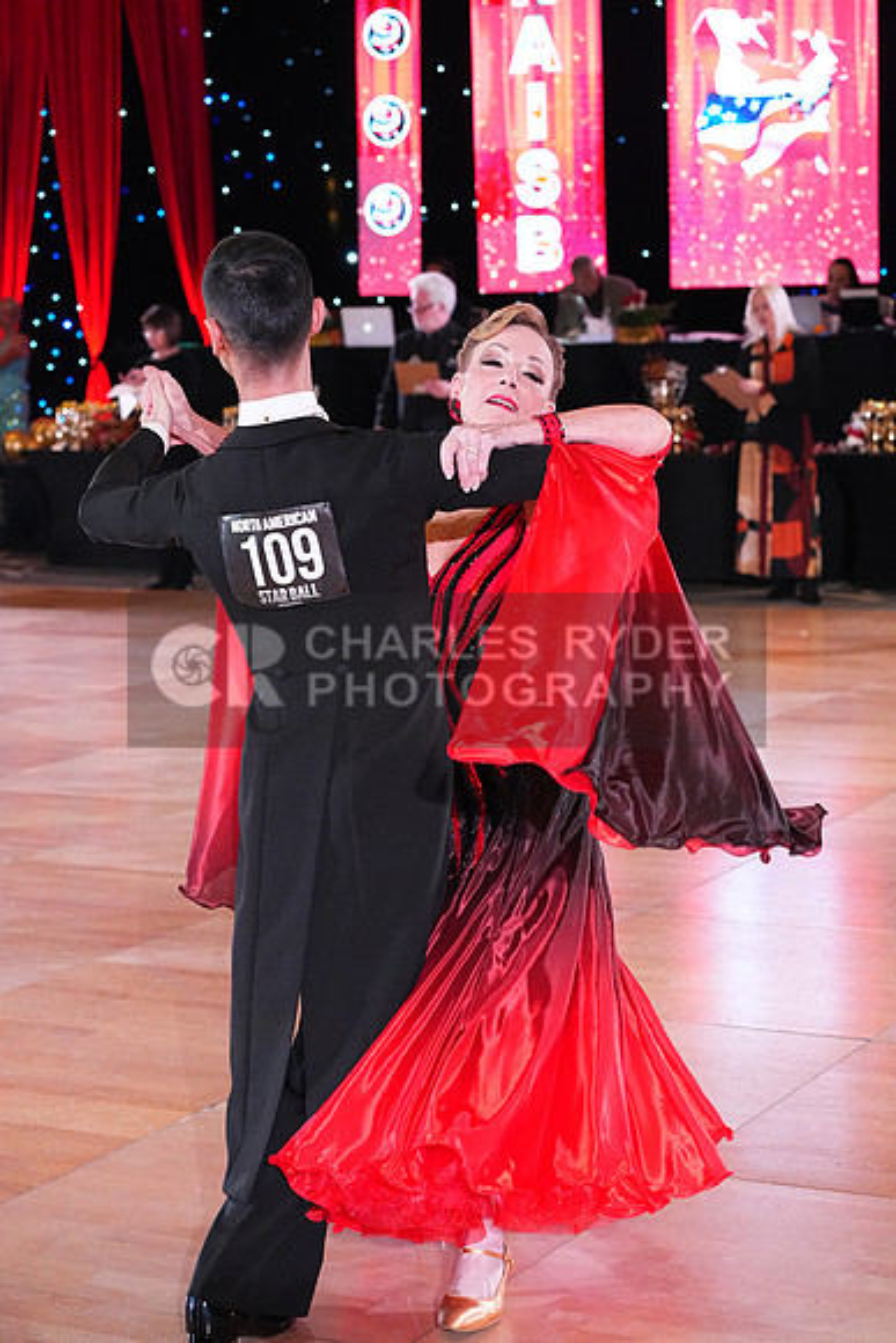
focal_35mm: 73
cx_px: 448
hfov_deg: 18.7
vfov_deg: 27.7
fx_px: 2723
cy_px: 672
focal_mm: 73
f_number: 5
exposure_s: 1/400
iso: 8000
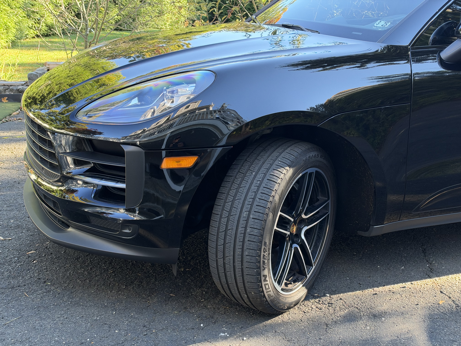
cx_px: 230
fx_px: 639
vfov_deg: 30.3
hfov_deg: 39.7
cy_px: 173
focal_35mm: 48
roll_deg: +0.0
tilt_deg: -19.1
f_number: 1.8
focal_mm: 6.93
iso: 200
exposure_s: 1/224
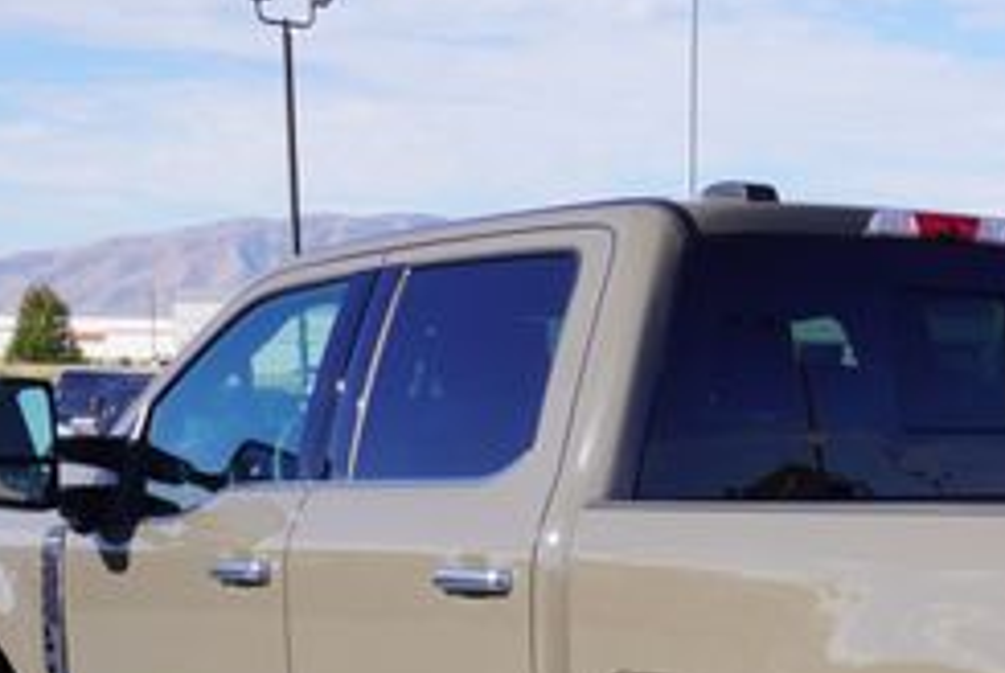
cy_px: 825
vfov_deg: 14.1
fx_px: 2627
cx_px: 1005
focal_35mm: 94
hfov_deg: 20.9
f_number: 10
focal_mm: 24
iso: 100
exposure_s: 1/125
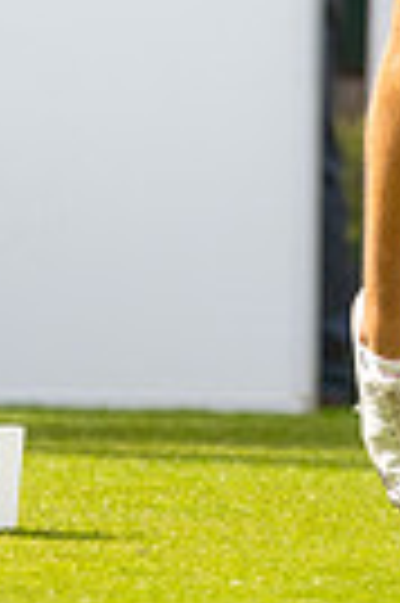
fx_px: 16892
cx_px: 135
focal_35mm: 1011
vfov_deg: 2.0
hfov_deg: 1.4
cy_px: -374
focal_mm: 300
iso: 640
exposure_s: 1/2500
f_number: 4
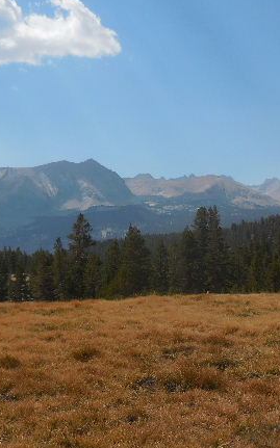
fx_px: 587
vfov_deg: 41.8
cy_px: 226
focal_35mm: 48
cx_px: 174
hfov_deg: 26.8
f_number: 6.6
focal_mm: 4.5
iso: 125
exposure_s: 1/800
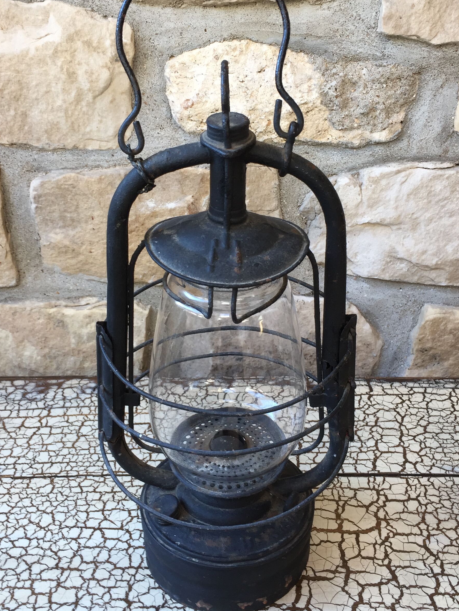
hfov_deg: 36.0
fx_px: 707
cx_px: 227
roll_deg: +1.6
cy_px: 258
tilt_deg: -25.3
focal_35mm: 40
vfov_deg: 46.6
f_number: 2.2
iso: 40
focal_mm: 4.15
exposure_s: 1/50
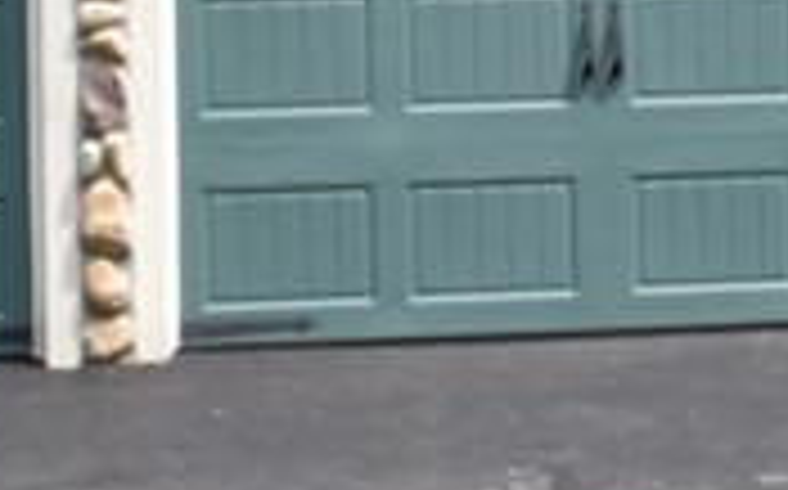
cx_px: 1006
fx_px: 3669
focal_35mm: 171
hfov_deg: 11.9
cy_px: -196
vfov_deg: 7.5
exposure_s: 1/400
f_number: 7.1
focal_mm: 18
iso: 200
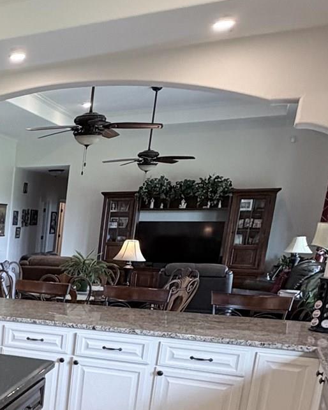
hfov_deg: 23.4
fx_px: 595
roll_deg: +0.9
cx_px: -189
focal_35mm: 49
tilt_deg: -14.1
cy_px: 365
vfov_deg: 35.9
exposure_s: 1/120
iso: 200
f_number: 2.2
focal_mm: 2.22
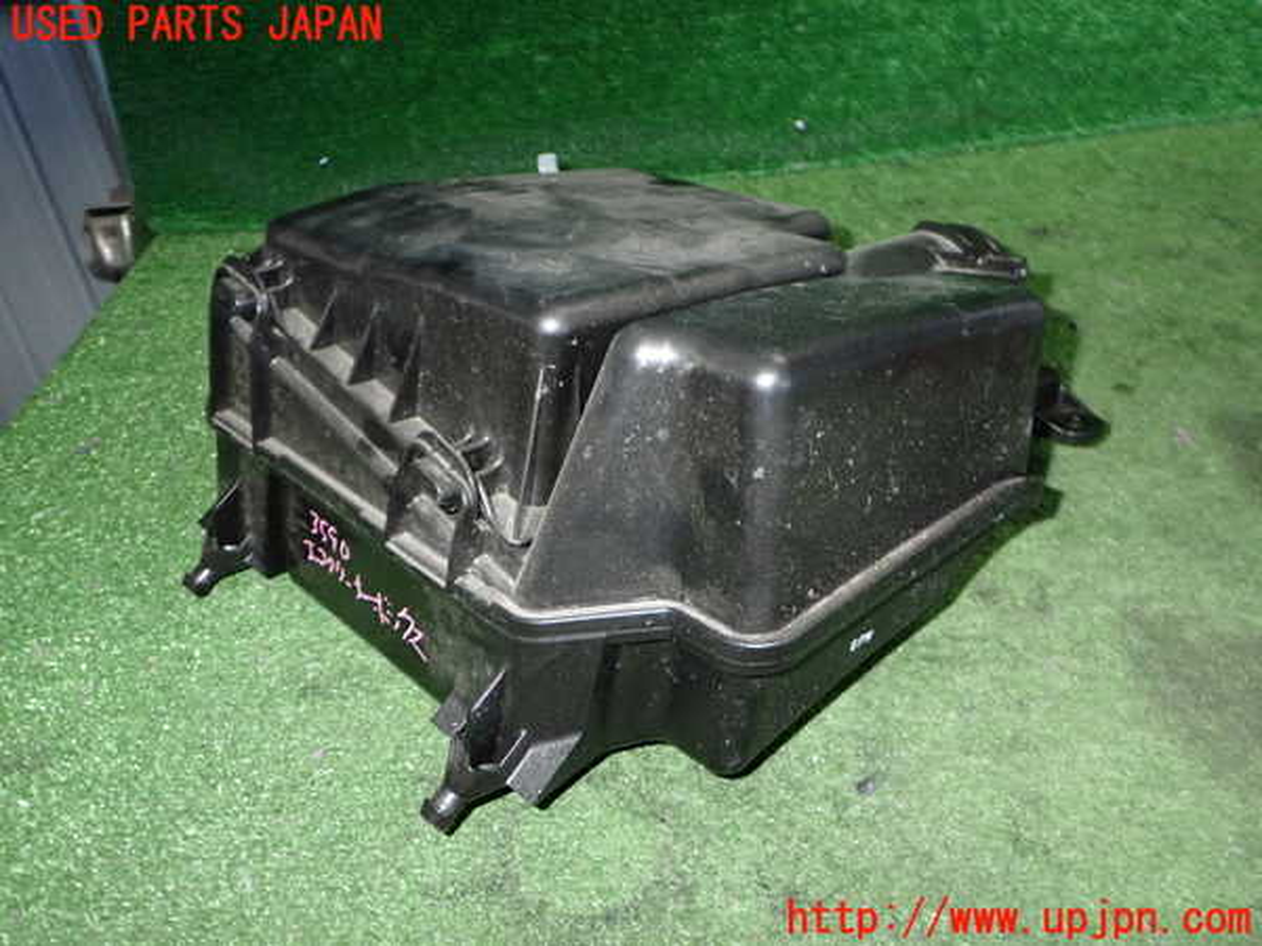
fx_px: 1094
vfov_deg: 46.8
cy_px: 473
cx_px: 631
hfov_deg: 60.0
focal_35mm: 30
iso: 800
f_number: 6.3
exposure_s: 1/30
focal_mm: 5.4
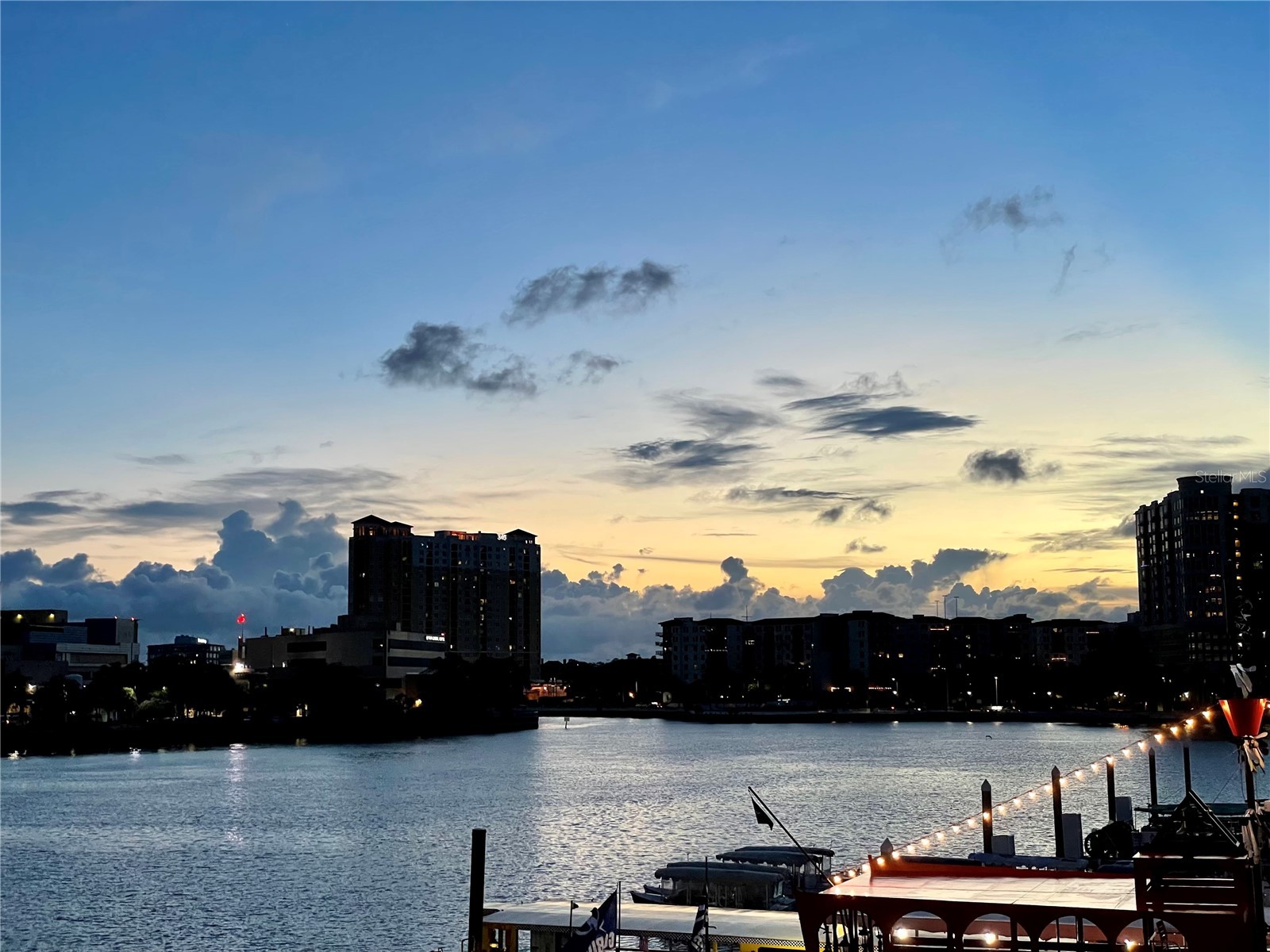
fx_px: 1908
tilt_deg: +7.0
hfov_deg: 36.8
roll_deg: +0.0
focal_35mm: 52
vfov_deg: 28.0
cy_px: 476
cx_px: 635
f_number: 2
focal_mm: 6
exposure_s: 1/60
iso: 250
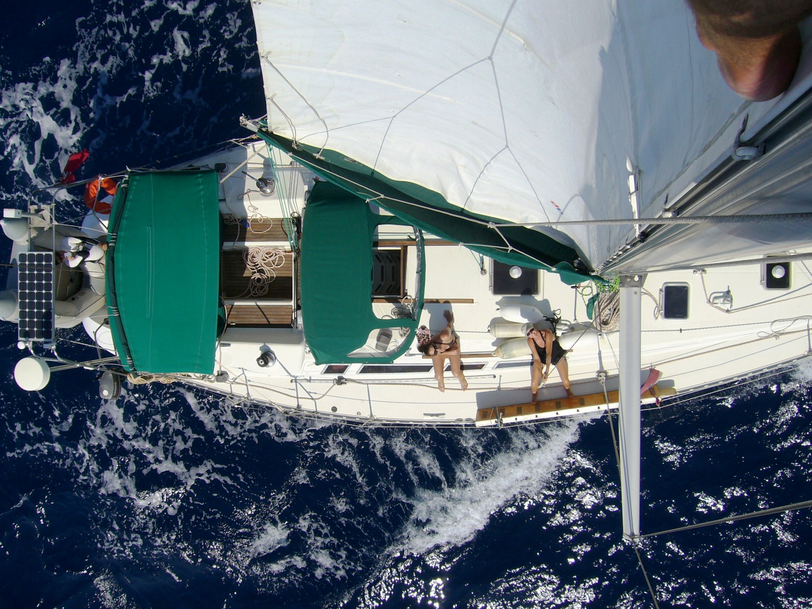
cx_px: 406
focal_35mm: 35
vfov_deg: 40.7
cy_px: 304
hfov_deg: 52.6
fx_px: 821
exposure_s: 1/640
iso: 80
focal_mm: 5.8
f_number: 5.6
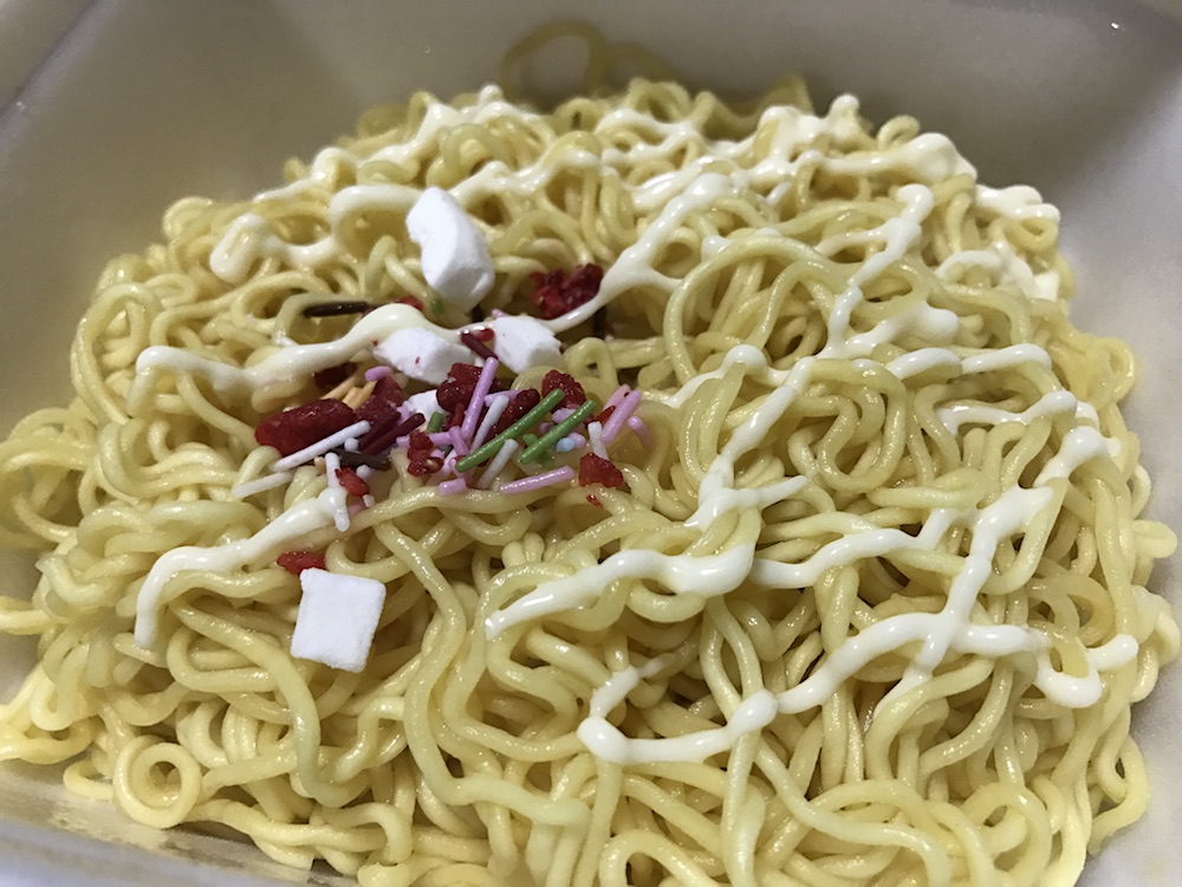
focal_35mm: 28
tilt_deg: -56.6
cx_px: 591
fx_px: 956
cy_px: 444
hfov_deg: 63.4
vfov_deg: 49.7
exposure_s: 1/30
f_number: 1.8
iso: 32
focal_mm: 3.99
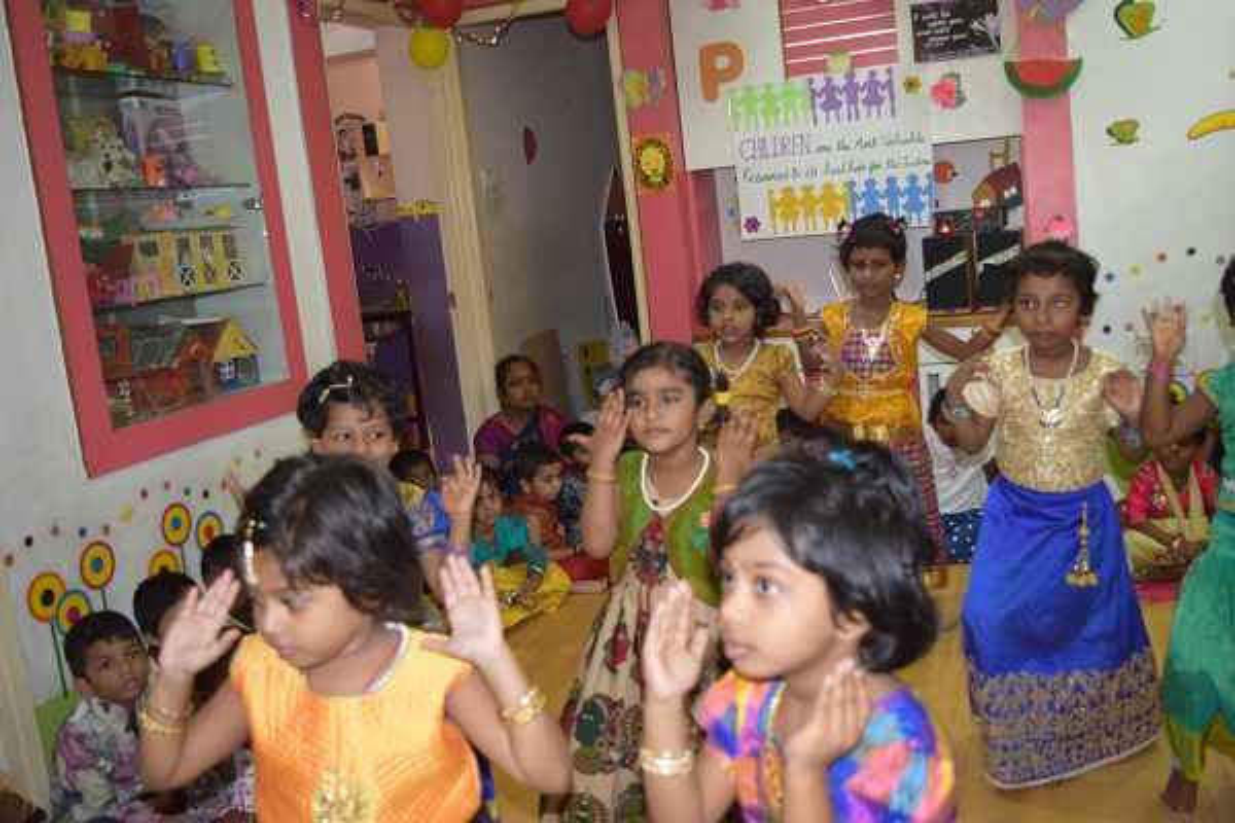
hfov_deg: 55.1
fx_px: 1183
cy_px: 412
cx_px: 618
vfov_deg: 38.4
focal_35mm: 34
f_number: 3.8
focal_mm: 23
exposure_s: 1/30
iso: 720
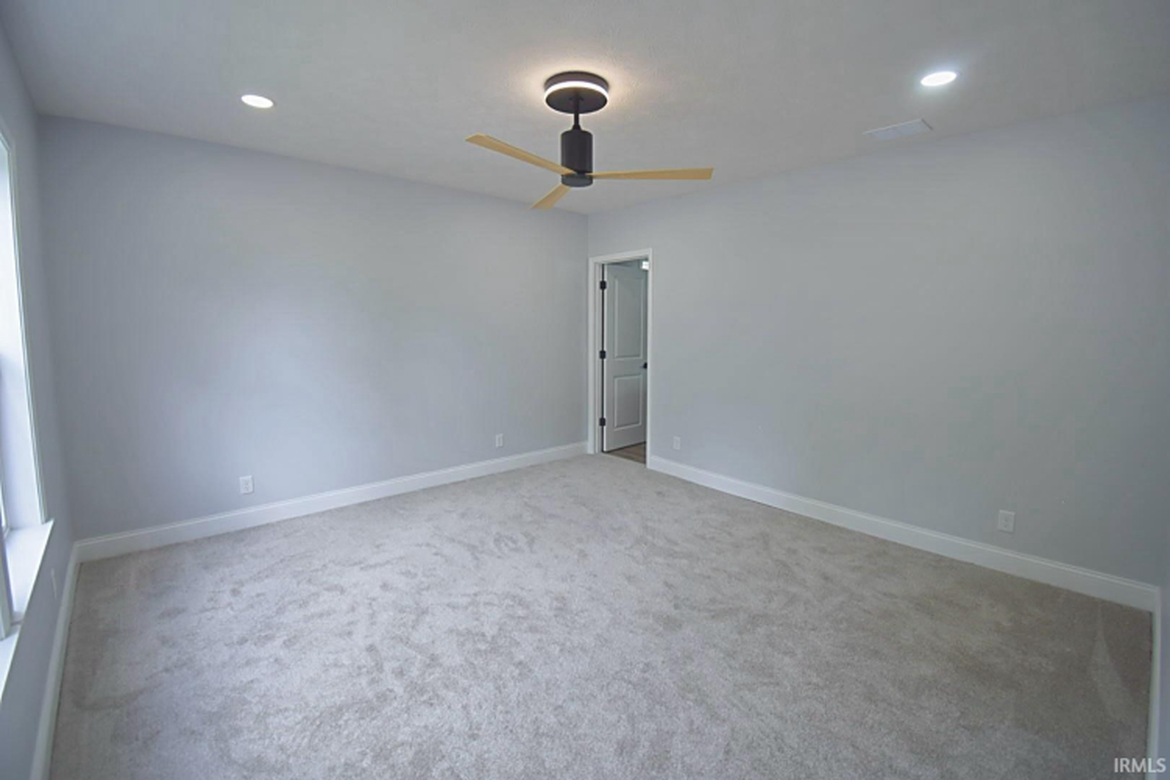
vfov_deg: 77.3
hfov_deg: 100.4
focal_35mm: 15
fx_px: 487
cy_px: 390
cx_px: 585
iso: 250
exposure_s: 1/60
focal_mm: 10
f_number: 4.5
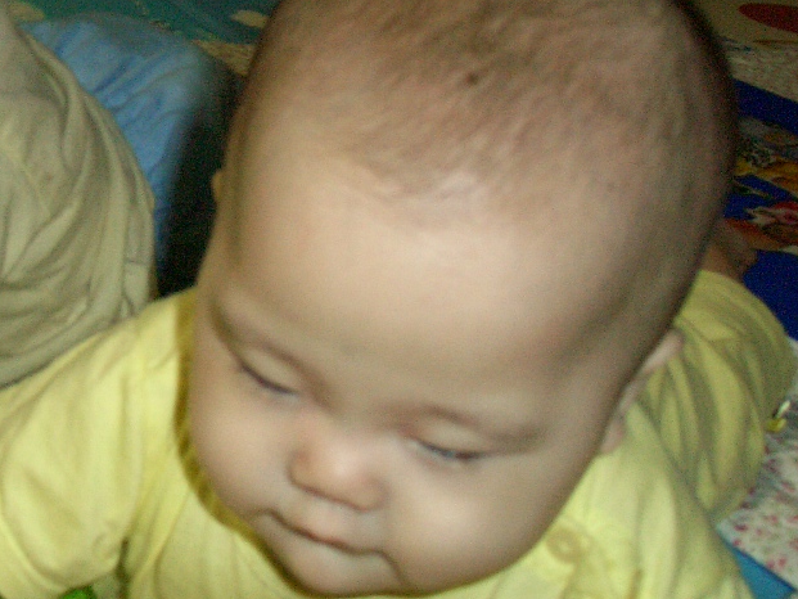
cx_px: 75
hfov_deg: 27.5
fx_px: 1568
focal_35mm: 68
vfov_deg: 21.1
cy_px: 50
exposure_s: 1/60
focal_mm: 7.1
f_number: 2.8
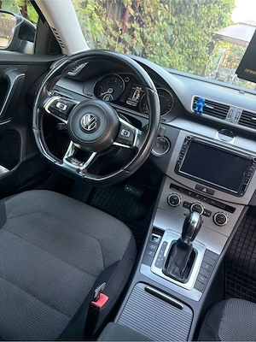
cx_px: 128
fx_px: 256
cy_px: 171
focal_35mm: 26
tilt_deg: -26.4
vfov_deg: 67.3
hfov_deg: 53.1
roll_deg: -14.9
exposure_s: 1/60
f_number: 1.6
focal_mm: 5.96
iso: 320
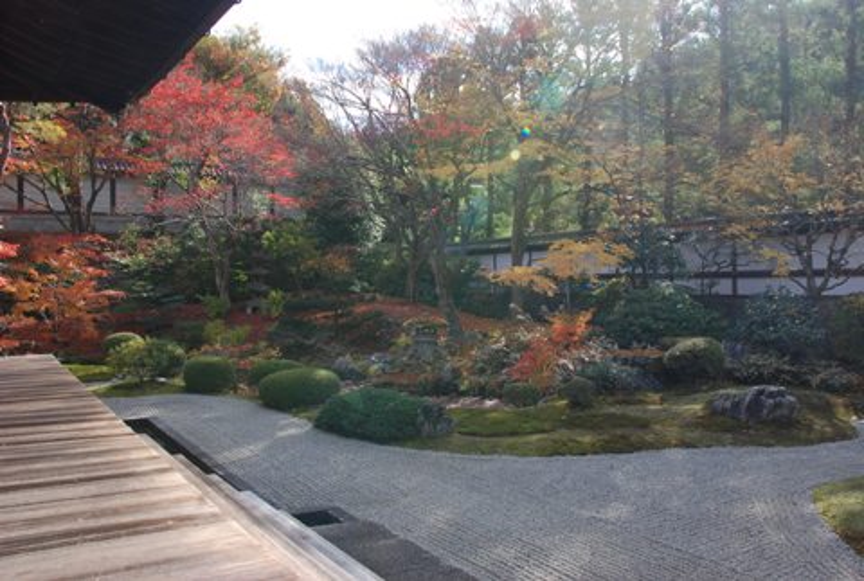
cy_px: 290
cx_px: 432
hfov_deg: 61.8
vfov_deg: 43.9
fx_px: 722
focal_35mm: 30
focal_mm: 20
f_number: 10
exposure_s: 1/80
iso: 125
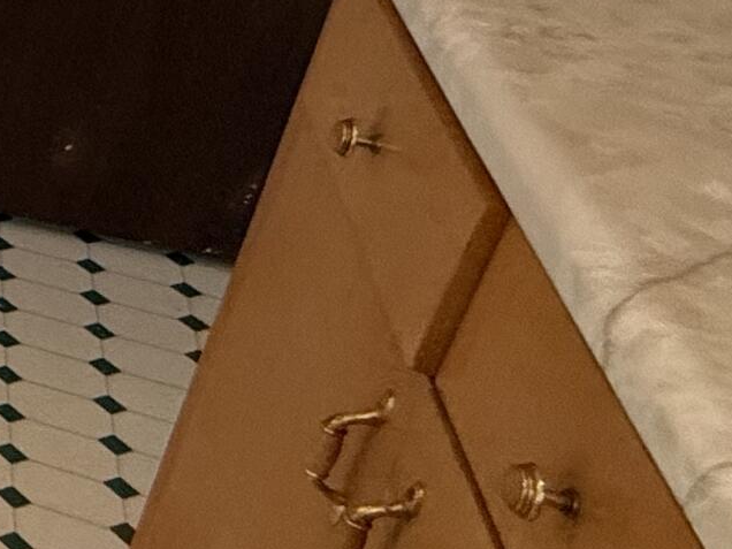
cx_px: -940
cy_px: -151
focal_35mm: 66
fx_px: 1396
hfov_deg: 16.2
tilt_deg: -22.6
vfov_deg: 20.5
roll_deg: +2.8
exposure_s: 1/60
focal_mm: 2.22
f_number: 2.2
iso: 250
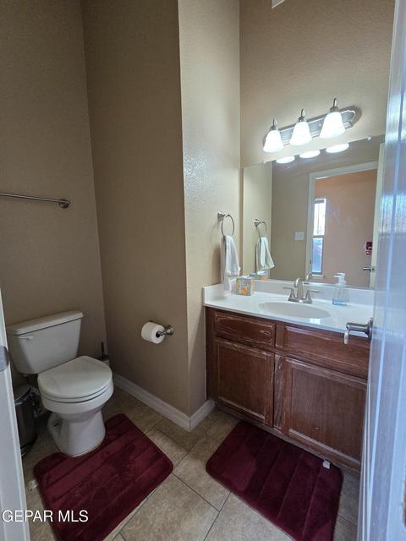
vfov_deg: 106.2
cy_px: 270
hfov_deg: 89.9
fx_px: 203
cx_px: 203
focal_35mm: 13
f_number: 2.2
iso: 250
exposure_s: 1/120
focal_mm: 2.2
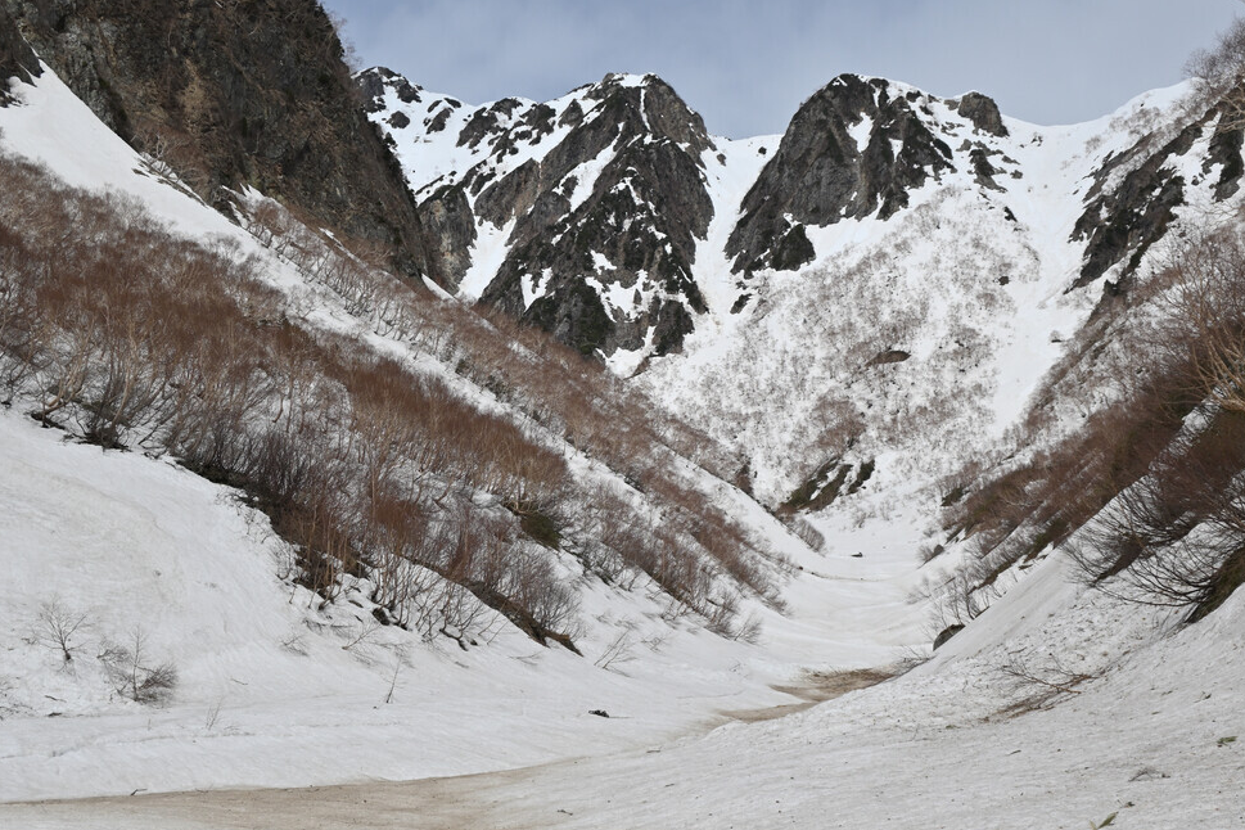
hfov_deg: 38.2
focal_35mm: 52
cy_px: 479
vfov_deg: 26.0
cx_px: 666
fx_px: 1798
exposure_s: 1/1600
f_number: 6.3
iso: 100
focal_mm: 28
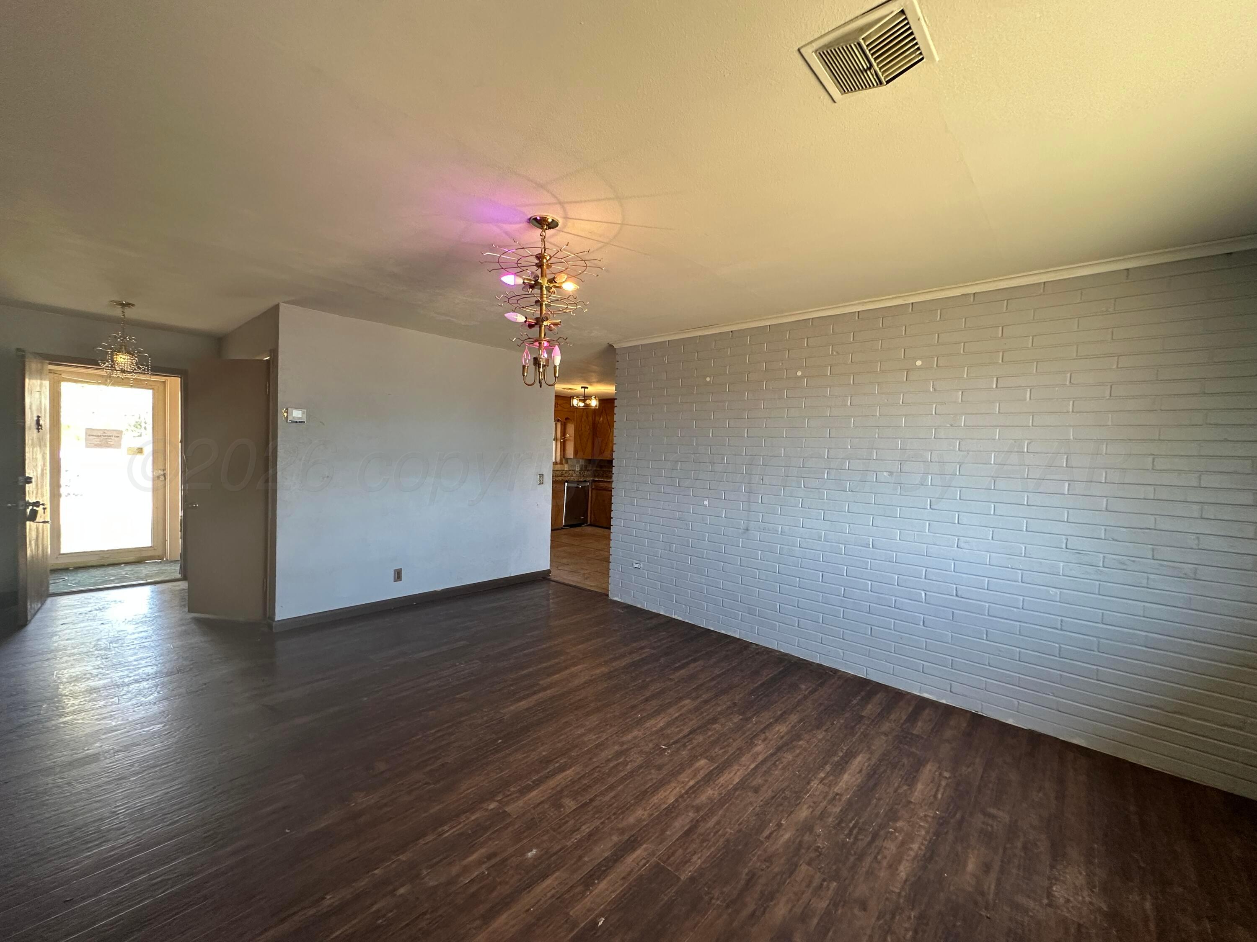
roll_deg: -2.0
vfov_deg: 85.7
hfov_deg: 102.1
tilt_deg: -1.5
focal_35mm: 14
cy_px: 471
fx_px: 508
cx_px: 628
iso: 200
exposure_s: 1/120
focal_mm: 2.22
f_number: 2.2
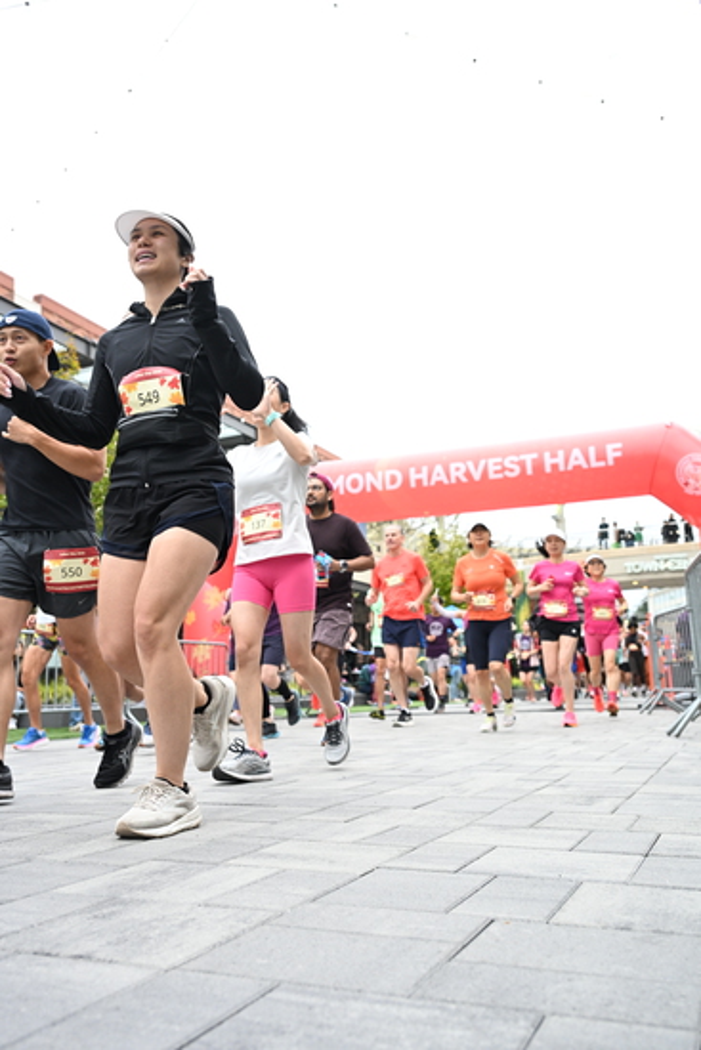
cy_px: 525
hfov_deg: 42.3
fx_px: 905
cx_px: 350
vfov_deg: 60.3
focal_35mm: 31
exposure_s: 1/640
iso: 2000
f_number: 4
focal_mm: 31
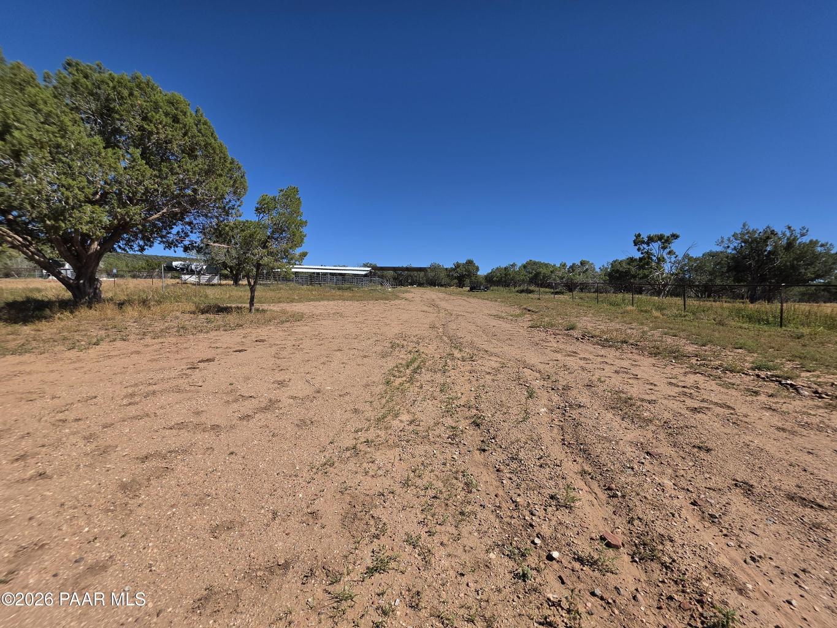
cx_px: 418
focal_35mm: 13
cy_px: 314
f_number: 1.9
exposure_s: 1/2417
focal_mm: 2.2
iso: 32
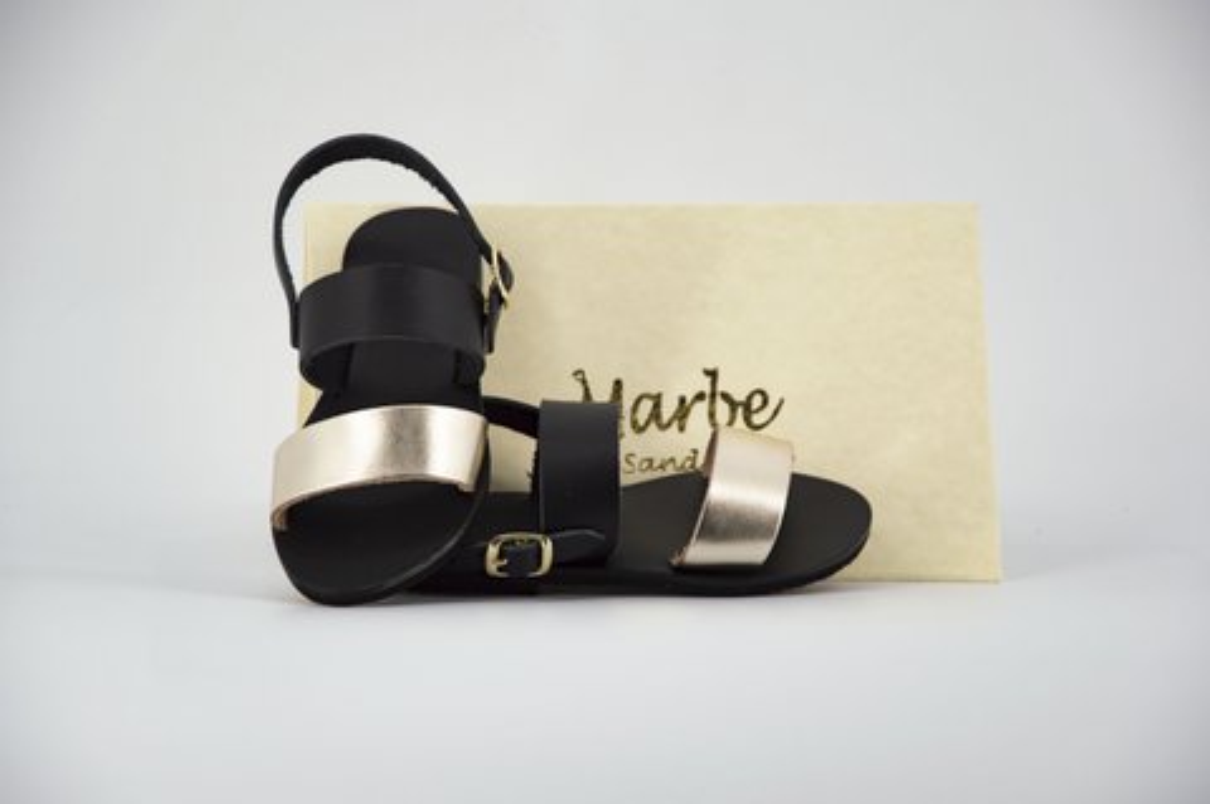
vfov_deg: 8.7
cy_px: 402
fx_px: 5288
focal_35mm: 158
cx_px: 605
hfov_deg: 13.1
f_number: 5.6
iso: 100
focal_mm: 105
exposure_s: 1/80
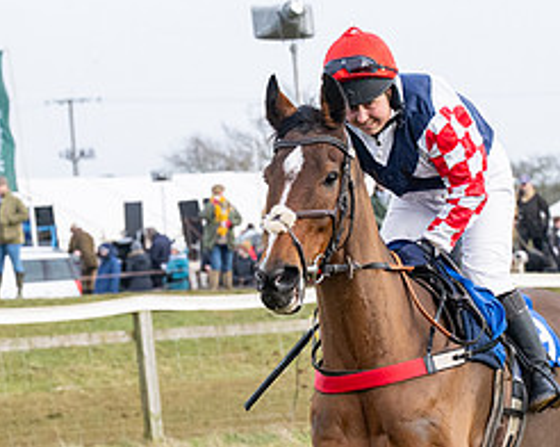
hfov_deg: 6.5
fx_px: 4915
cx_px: 511
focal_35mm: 297
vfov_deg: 5.2
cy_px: 431
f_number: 5
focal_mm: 77
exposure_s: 1/1600
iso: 800
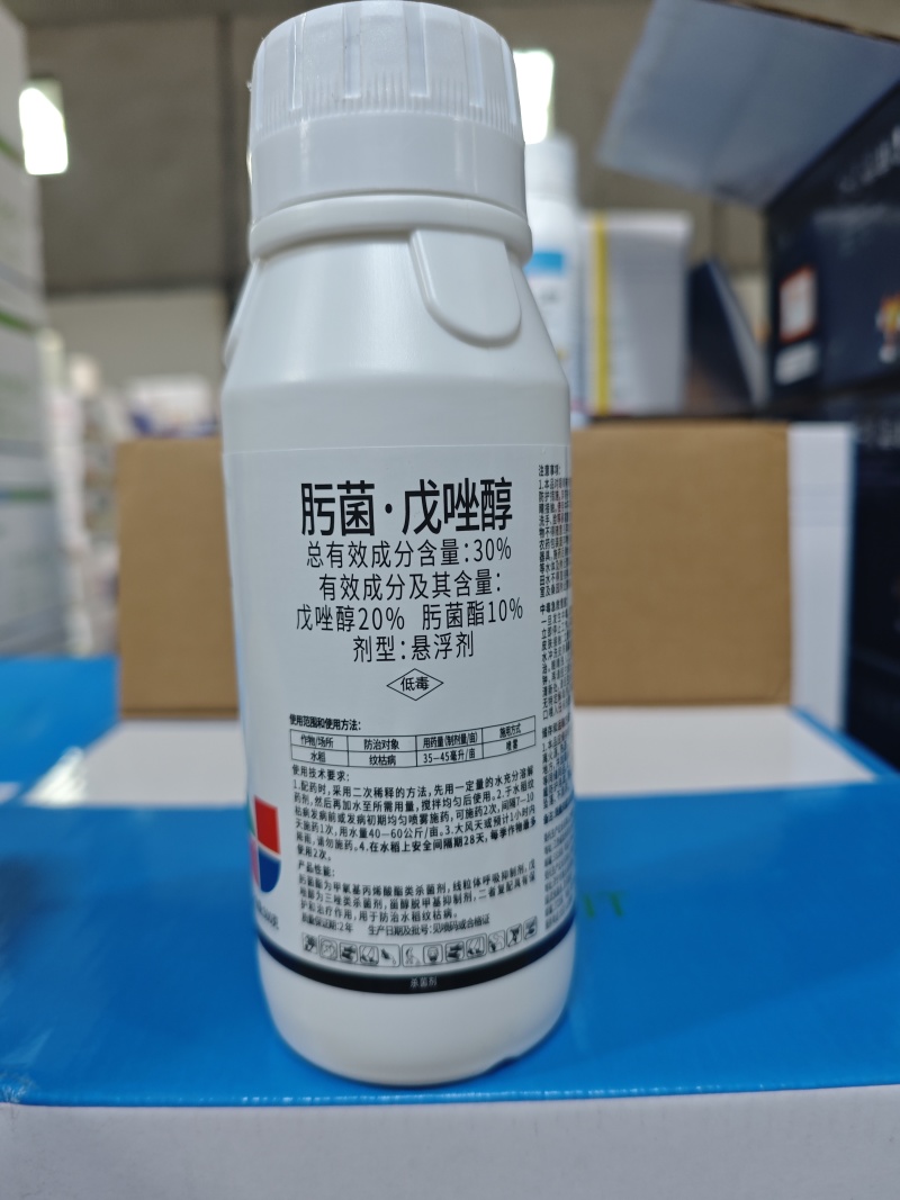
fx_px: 797
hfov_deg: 58.9
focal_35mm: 23
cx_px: 450
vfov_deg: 73.9
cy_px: 600
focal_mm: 6.55
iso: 200
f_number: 1.6
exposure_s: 1/100
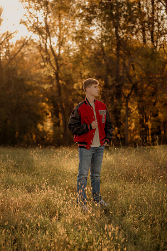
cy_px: 126
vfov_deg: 27.0
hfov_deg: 18.2
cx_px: 84
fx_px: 522
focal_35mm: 75
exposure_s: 1/1000
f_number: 1.8
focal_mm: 50
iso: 250
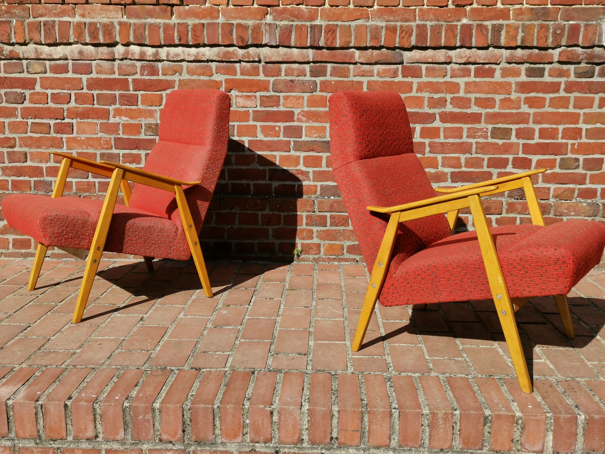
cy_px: 227
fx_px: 664
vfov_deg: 37.7
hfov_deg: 49.0
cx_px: 302
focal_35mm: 38
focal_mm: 5.58
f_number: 1.8
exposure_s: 1/2591
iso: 50
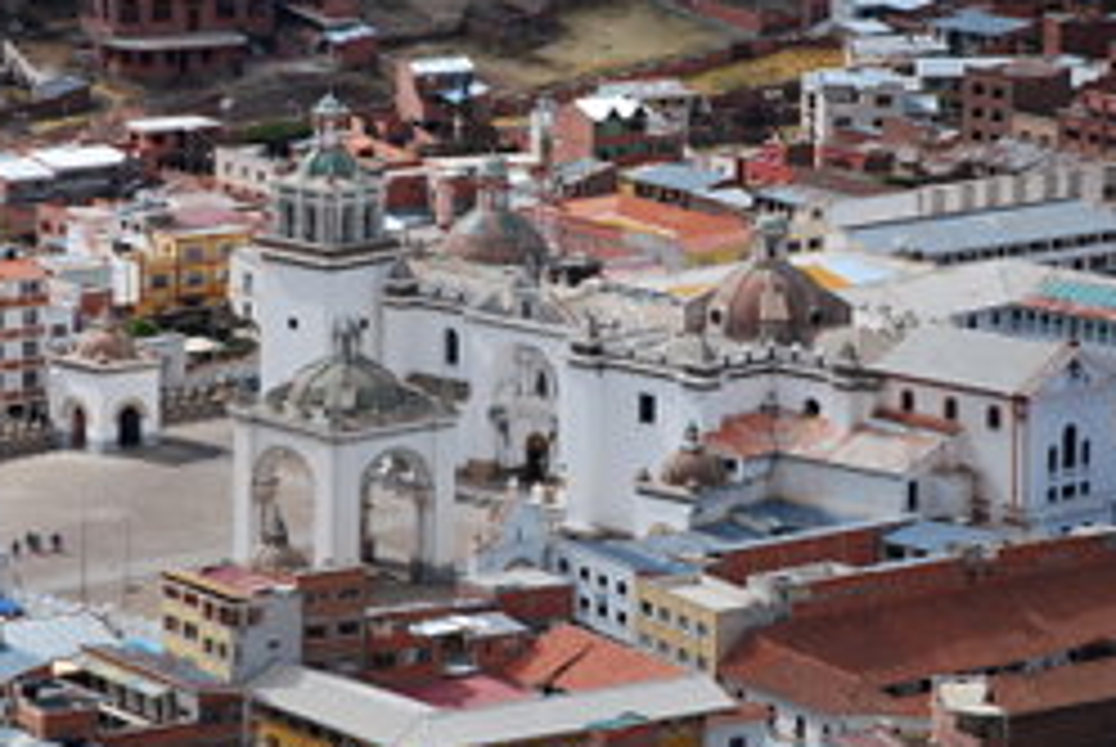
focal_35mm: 295
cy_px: 333
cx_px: 540
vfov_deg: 4.7
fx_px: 9156
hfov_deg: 7.0
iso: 100
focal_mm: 122
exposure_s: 1/640
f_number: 6.3
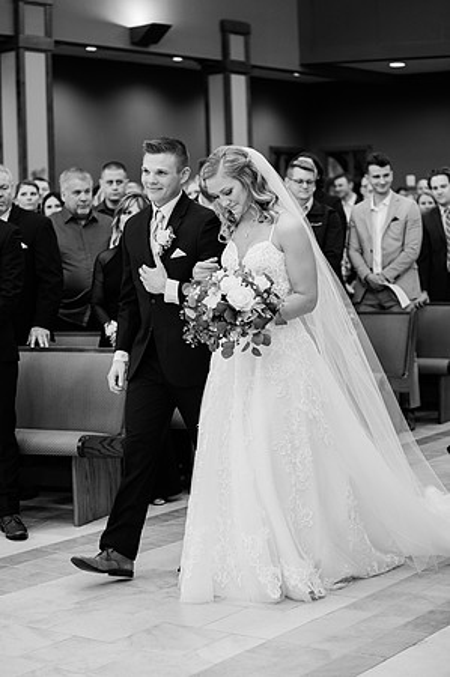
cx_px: 225
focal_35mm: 70
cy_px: 338
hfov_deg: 19.4
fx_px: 1315
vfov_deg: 28.9
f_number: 2.8
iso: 1600
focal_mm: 70
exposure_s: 1/250
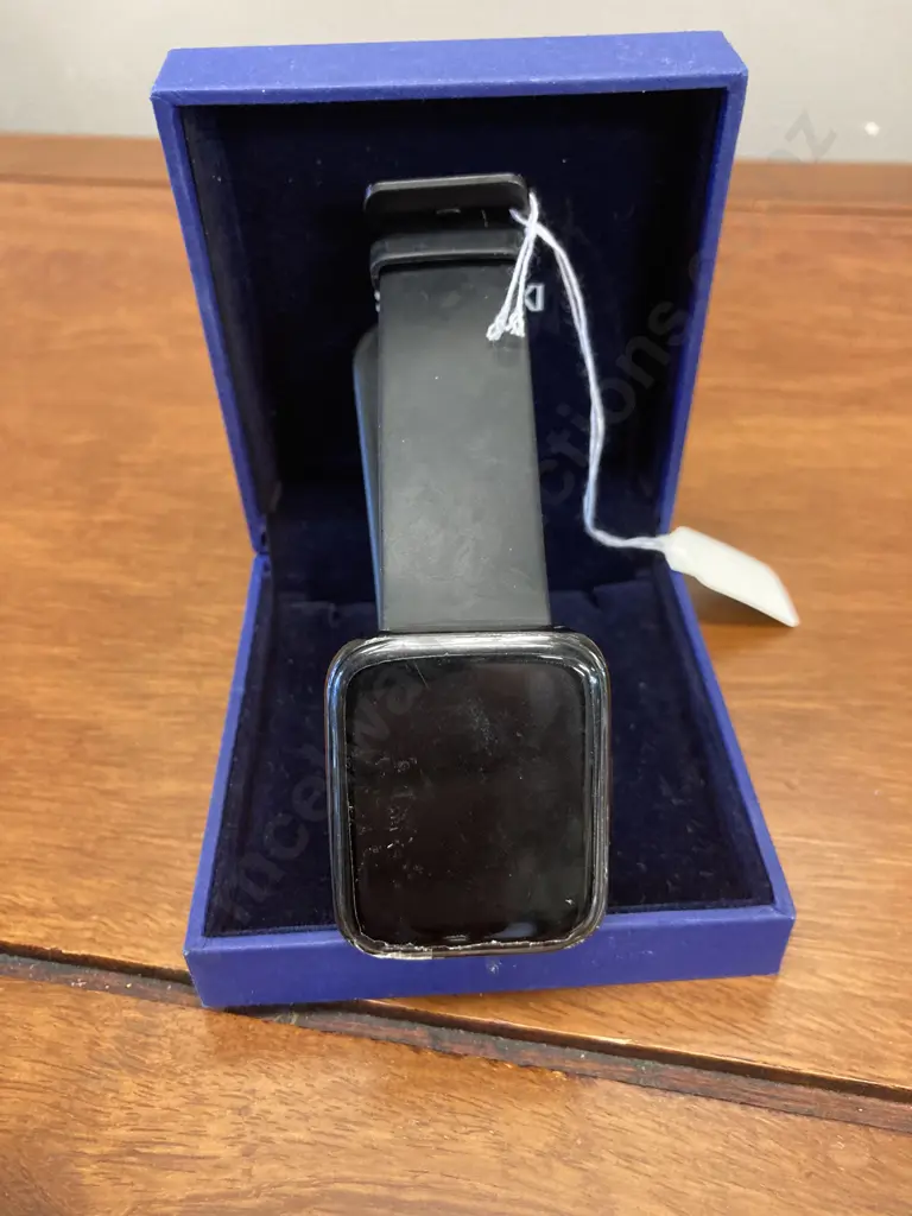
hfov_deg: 49.7
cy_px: 608
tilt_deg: -38.5
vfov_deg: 63.4
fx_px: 984
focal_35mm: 28
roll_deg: +1.6
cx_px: 456
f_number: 1.8
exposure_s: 1/33
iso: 400
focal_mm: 3.99
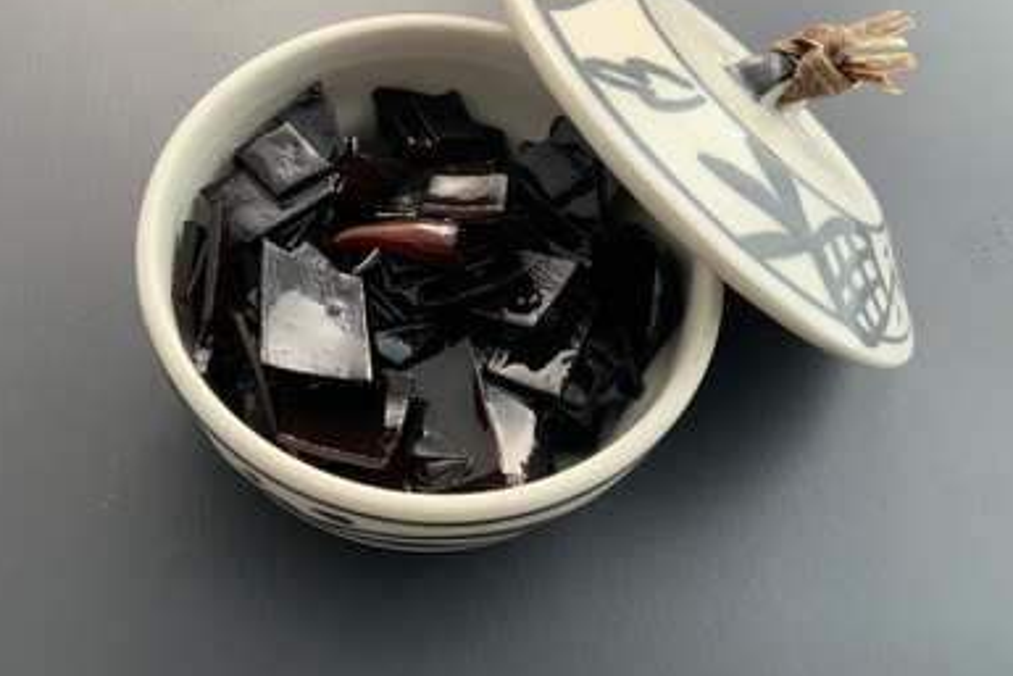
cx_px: 418
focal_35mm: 36
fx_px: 1013
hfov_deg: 52.8
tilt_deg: -56.6
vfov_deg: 36.7
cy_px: 254
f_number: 1.8
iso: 50
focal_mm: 3
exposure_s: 1/50
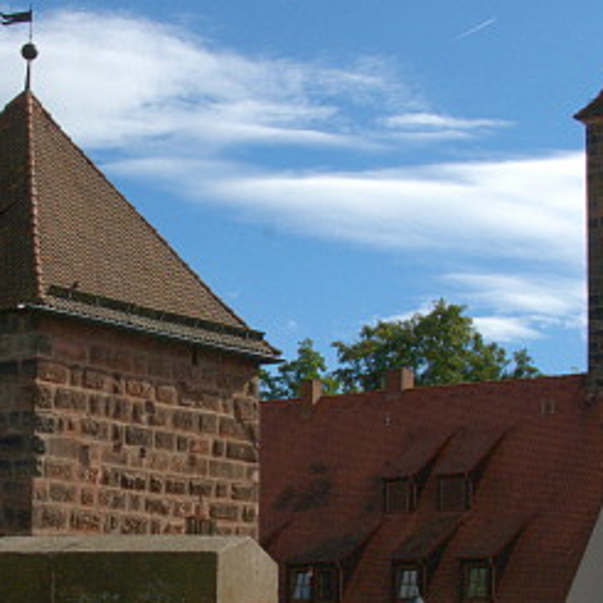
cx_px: 145
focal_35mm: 100
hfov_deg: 17.3
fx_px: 1971
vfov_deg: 17.4
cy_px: 384
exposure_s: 1/200
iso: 200
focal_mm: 24
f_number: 16
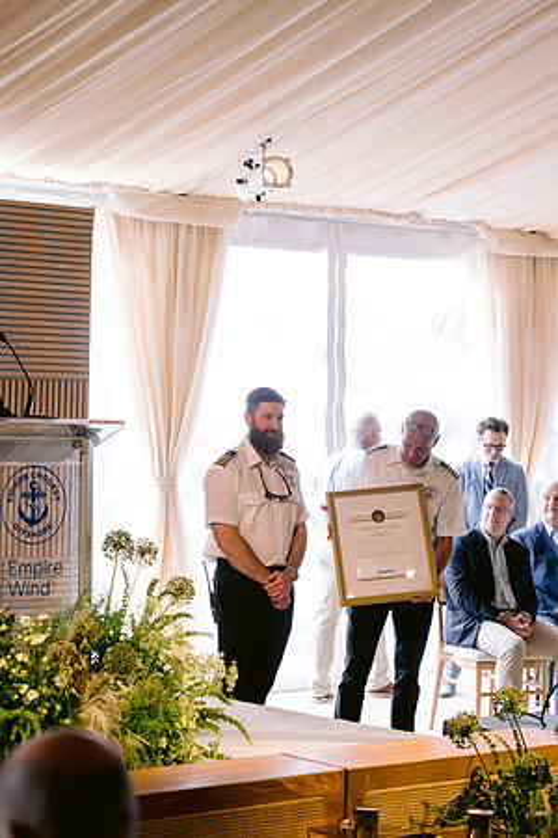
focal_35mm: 85
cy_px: 419
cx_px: 279
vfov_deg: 23.9
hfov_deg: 16.1
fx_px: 1976
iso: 800
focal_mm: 85
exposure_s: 1/125
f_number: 4
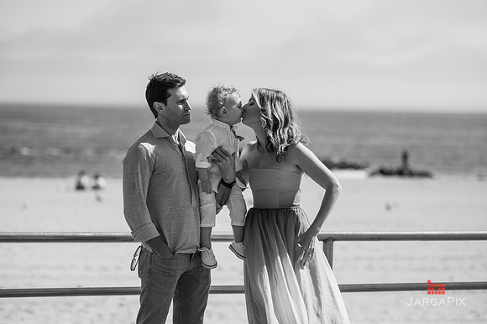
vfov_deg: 11.0
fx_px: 1690
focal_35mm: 125
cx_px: 244
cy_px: 162
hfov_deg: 16.4
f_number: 3.2
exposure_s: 1/5000
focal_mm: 125
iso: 200
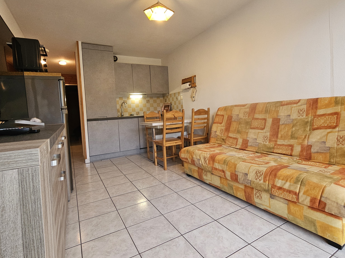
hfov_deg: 91.0
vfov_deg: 74.6
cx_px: 170
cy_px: 119
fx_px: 169
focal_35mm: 17
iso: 400
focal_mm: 2.2
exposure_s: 1/50
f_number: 2.2
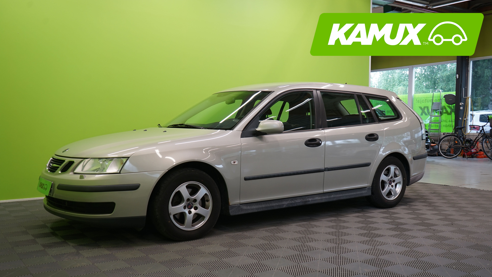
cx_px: 247
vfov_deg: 33.6
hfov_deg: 56.6
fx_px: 457
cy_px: 163
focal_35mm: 35
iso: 400
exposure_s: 1/30
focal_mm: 33
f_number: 5.6
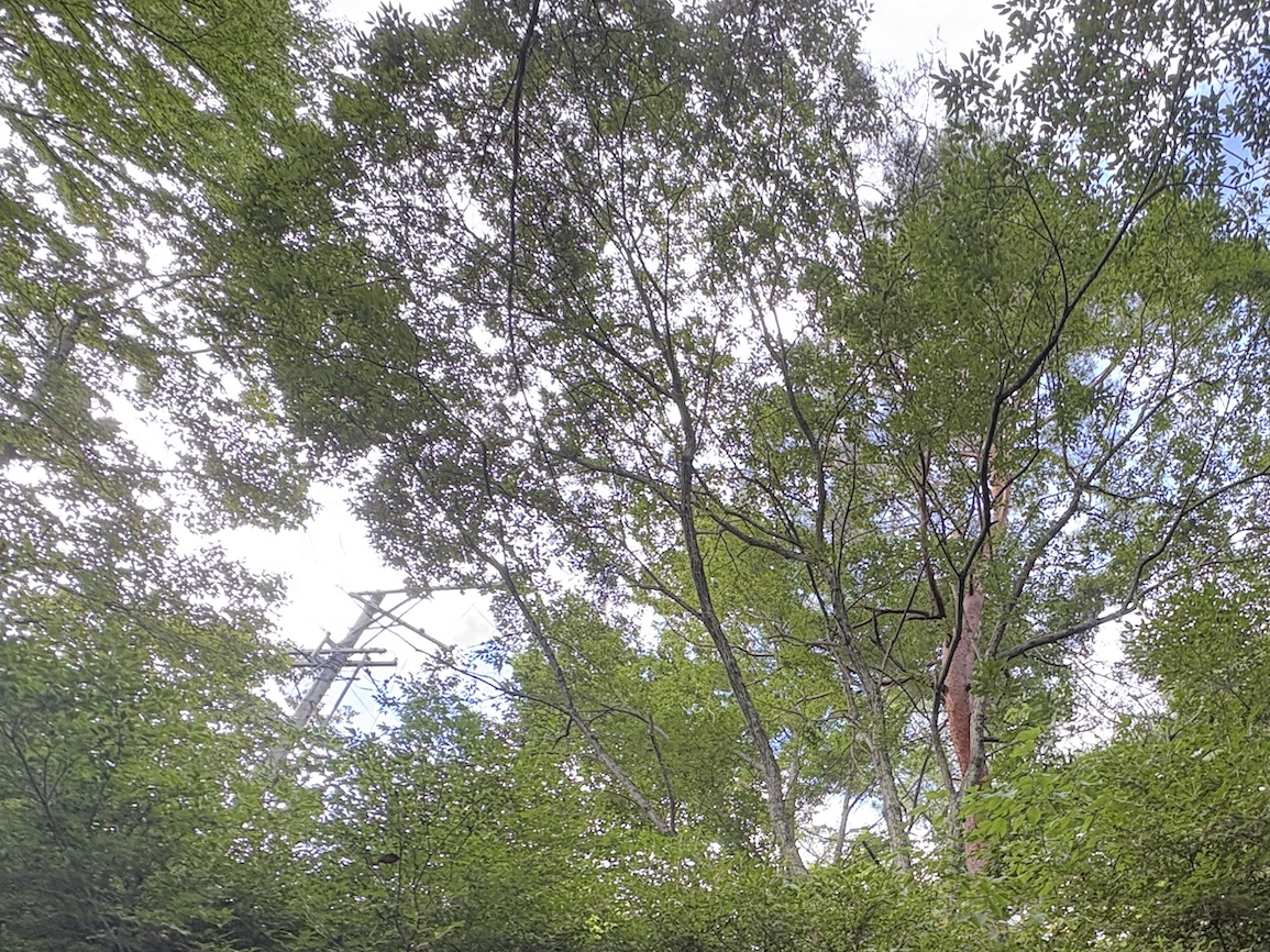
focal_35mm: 24
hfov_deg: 67.8
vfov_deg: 51.8
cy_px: 809
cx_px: 926
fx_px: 880
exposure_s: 1/99
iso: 125
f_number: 2.2
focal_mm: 2.22
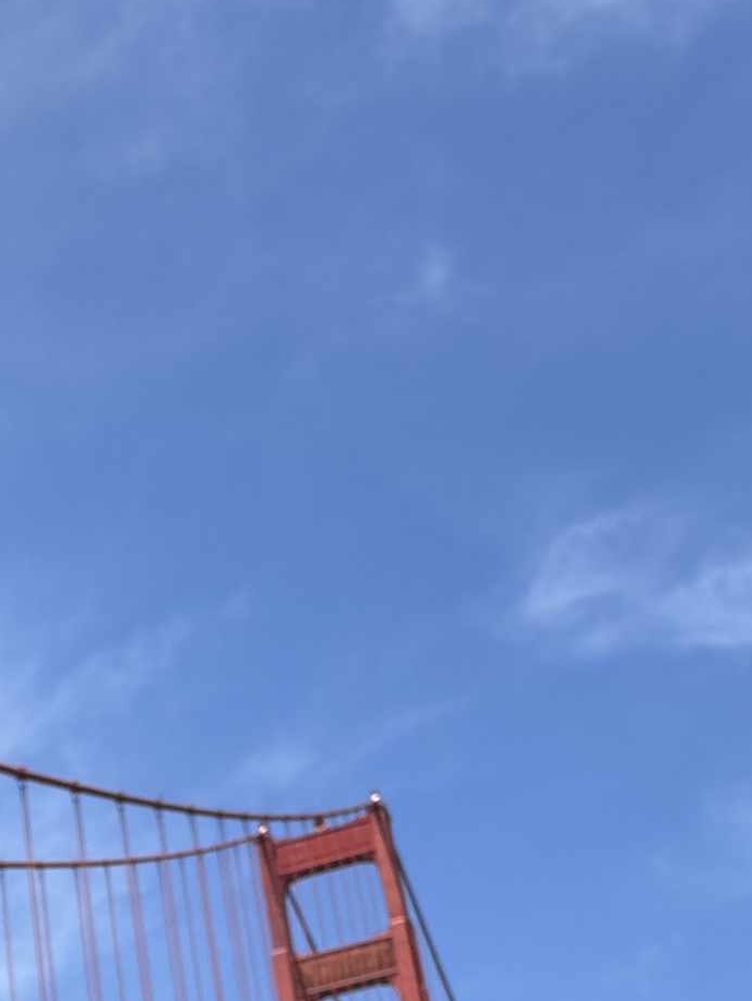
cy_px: 951
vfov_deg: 29.9
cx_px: 134
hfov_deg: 23.6
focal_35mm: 61
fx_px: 1766
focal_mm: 2.7
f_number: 1.9
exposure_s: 1/761
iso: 25
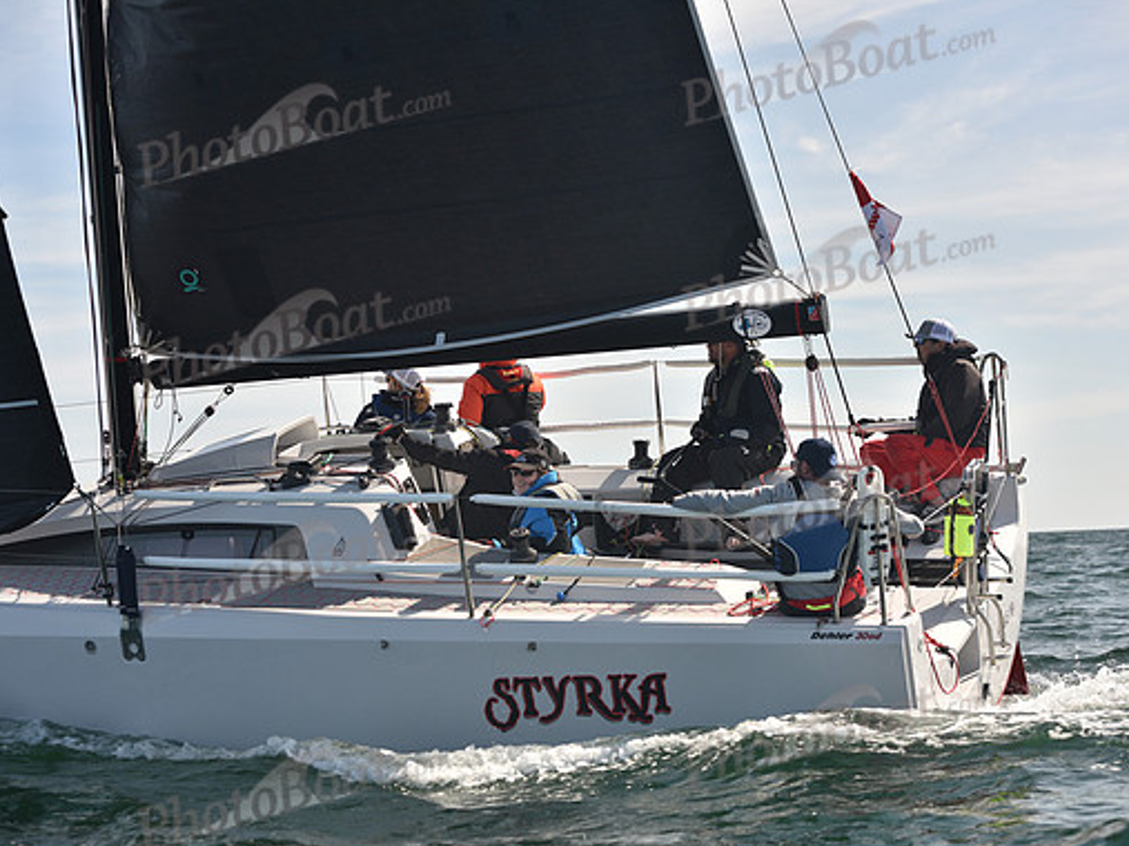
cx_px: 568
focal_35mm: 77
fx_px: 2511
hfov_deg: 25.3
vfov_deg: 19.1
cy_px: 420
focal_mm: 70
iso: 250
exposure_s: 1/640
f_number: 5
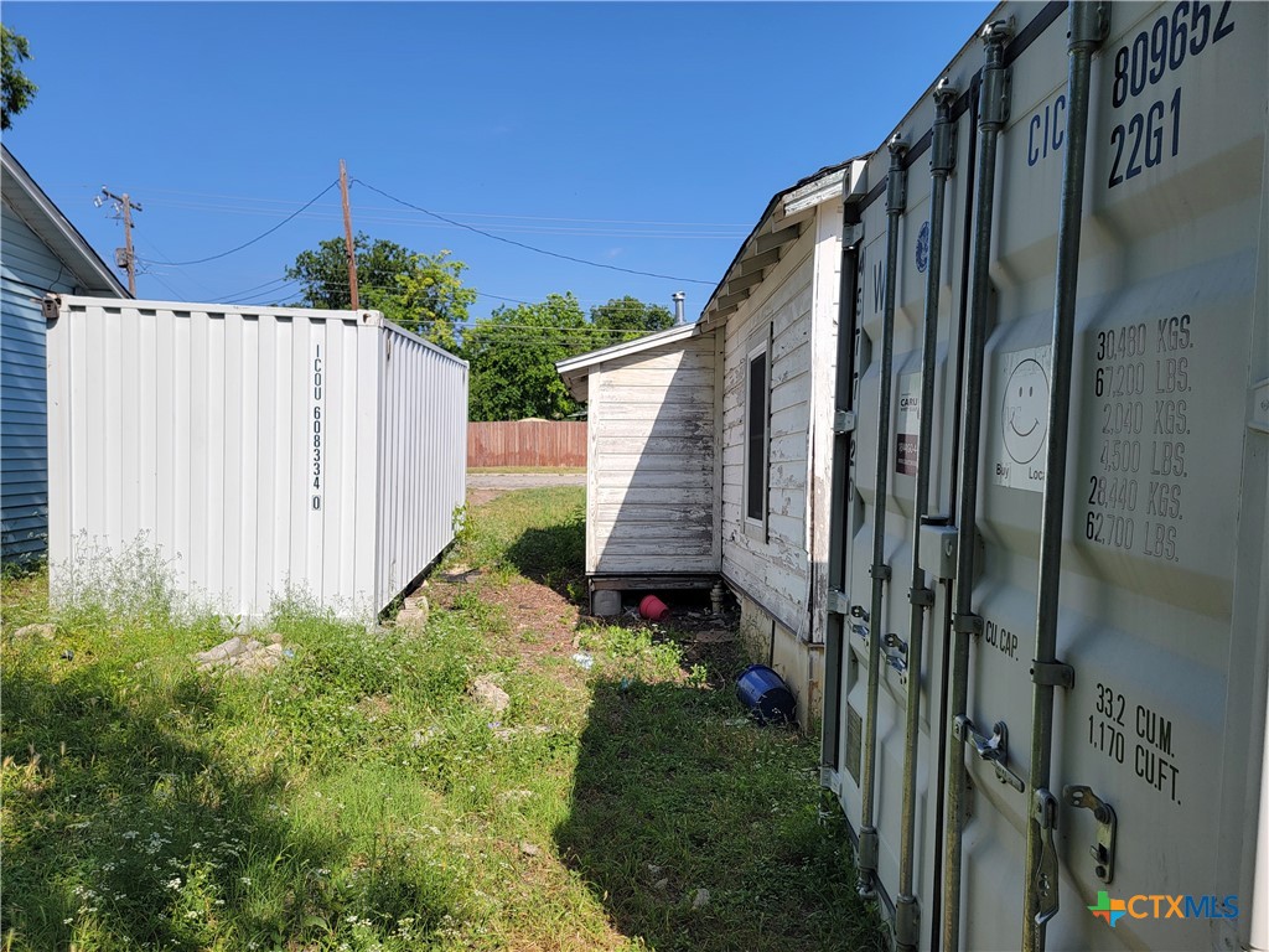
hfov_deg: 71.6
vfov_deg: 56.8
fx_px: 880
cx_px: 634
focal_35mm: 24
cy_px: 476
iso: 16
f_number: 1.8
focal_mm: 6.7
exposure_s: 1/976
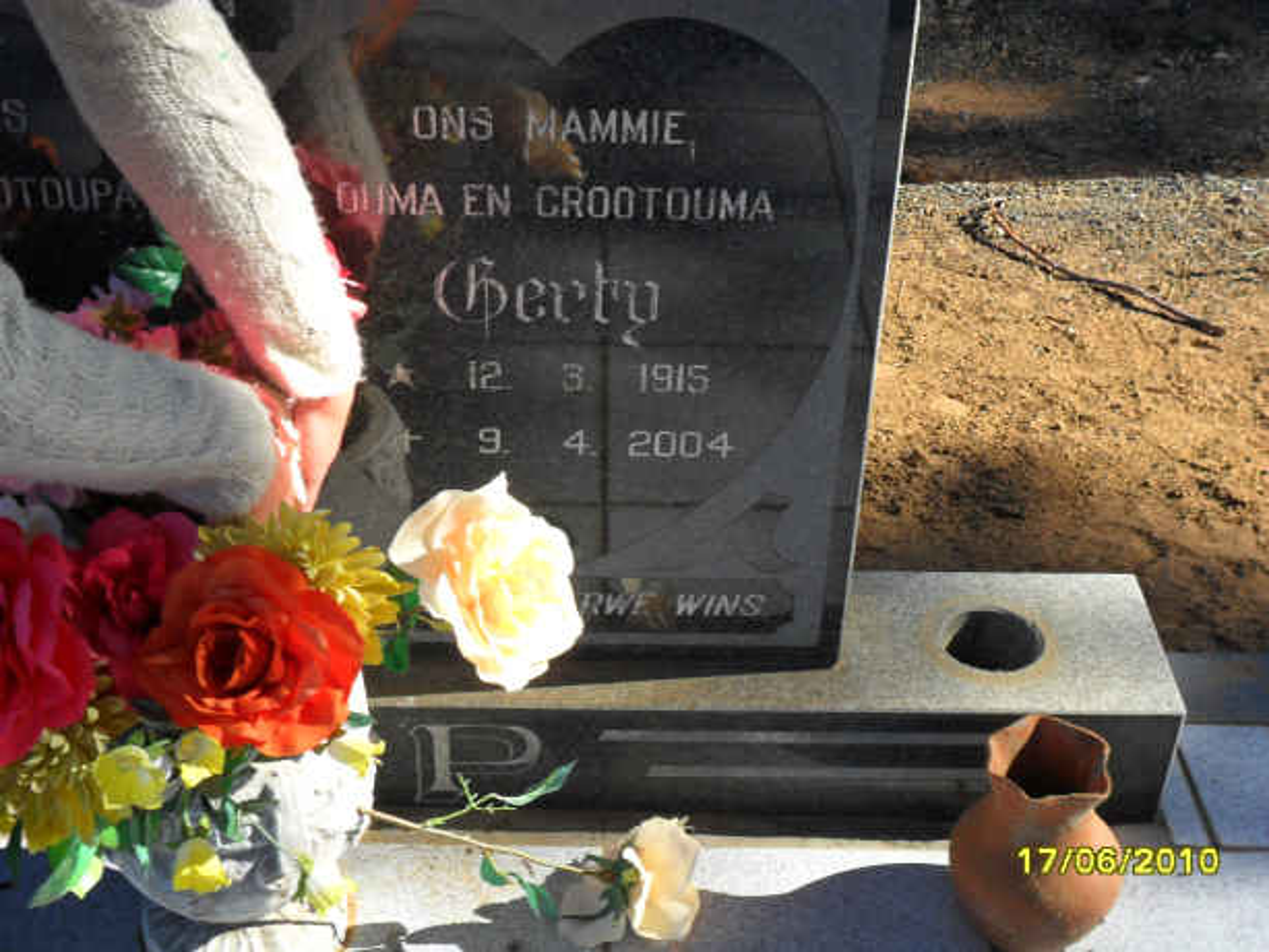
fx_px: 1907
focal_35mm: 52
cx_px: 634
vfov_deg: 28.1
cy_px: 476
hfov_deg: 36.8
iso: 100
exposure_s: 1/180
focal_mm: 9.3
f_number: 5
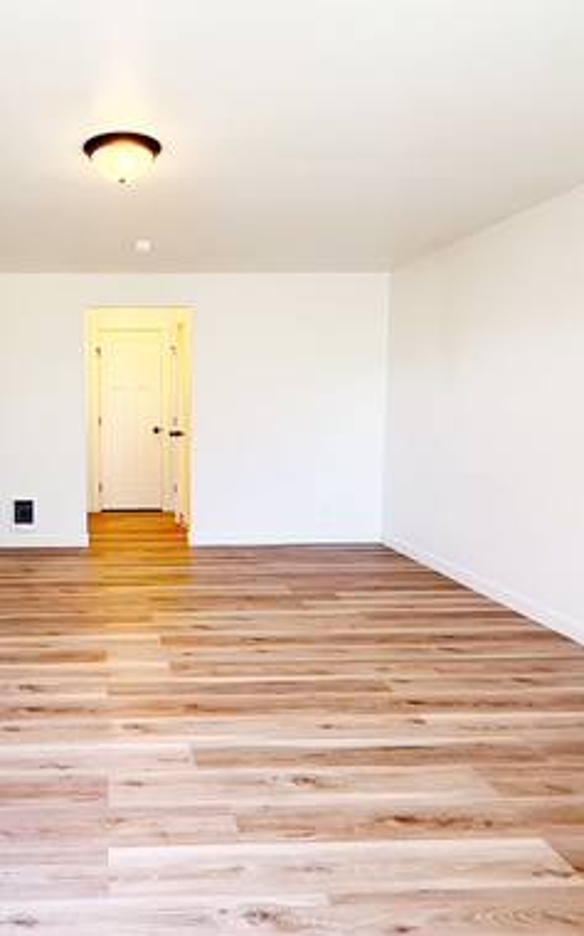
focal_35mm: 25
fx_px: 638
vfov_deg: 72.6
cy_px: 473
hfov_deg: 46.7
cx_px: 118
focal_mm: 2.22
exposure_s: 1/99
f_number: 2.2
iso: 200
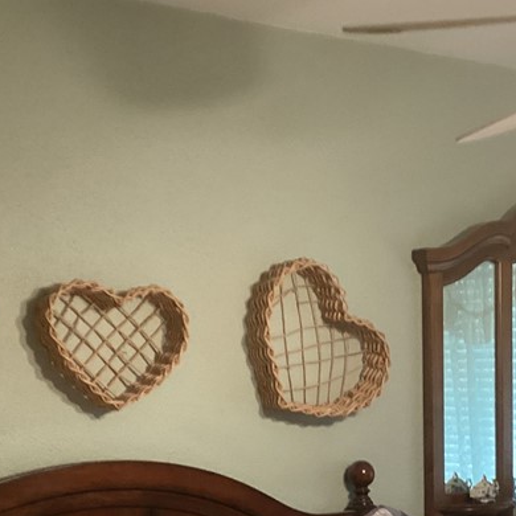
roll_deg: -0.1
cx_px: 390
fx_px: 1214
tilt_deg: -7.7
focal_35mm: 72
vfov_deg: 23.2
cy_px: 487
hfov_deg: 23.7
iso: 250
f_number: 2.4
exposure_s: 1/50
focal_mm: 3.3
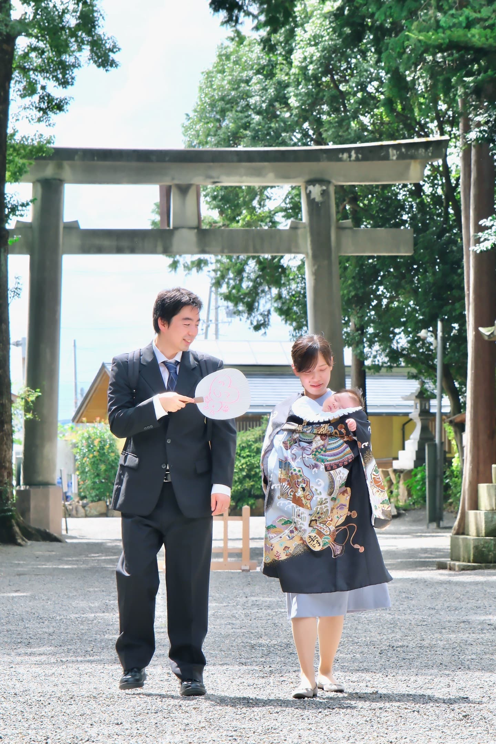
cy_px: 372
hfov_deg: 11.4
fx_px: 2480
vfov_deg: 17.1
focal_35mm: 120
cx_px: 248
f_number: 8
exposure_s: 1/250
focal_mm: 80
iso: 800
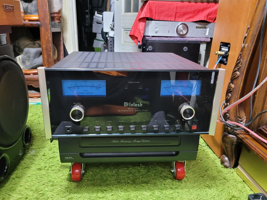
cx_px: 135
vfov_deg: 49.7
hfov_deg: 63.5
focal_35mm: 28
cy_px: 104
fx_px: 216
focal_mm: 5.4
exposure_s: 1/40
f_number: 1.8
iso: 640
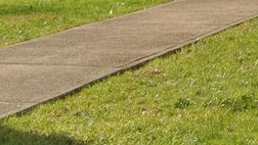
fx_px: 1135
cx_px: 319
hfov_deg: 12.6
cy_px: -255
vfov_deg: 6.7
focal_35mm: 166
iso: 100
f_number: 11
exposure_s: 1/60
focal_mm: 11
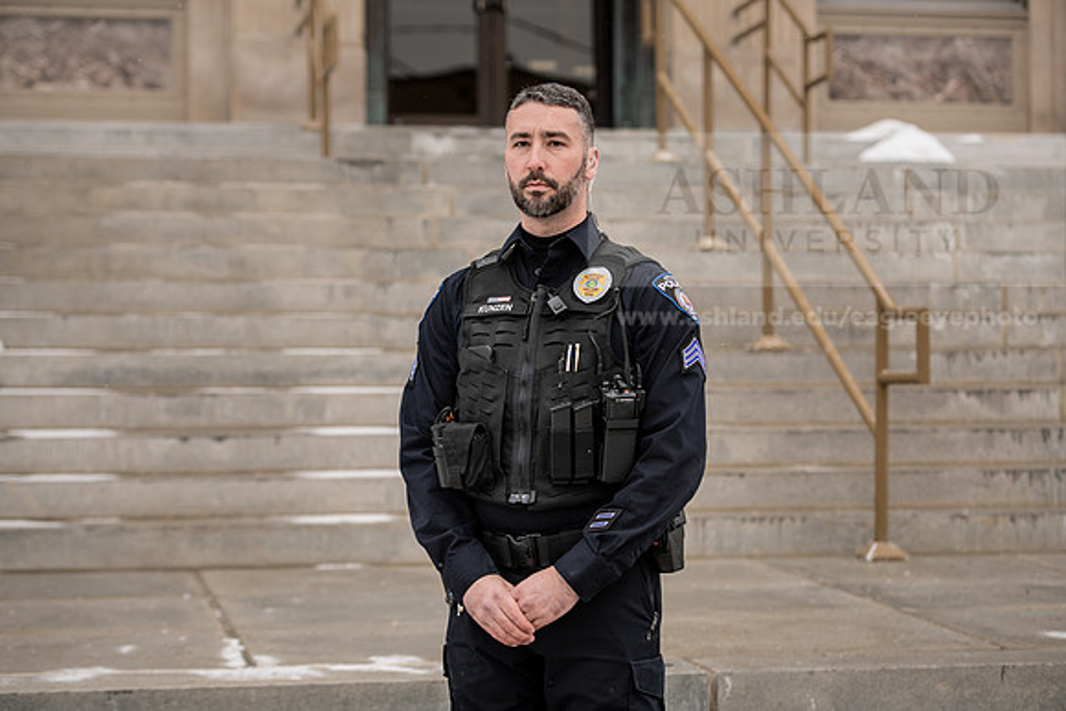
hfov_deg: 22.6
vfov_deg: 15.2
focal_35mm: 90
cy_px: 356
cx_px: 533
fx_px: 2665
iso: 125
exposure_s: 1/400
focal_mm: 90
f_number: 4
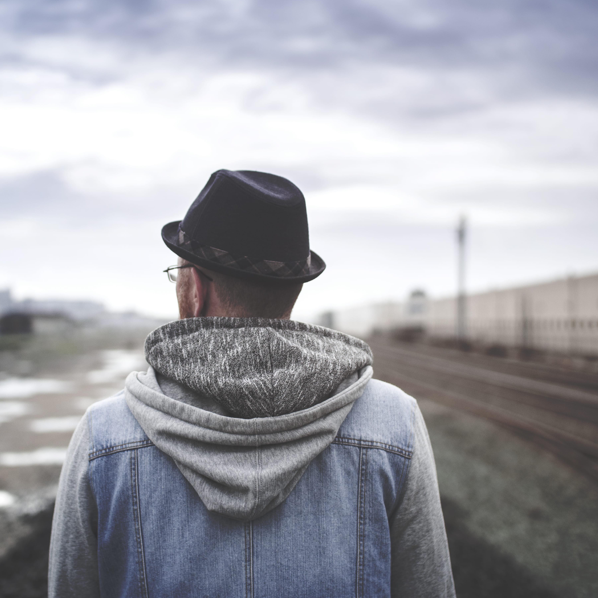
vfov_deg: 29.6
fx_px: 1134
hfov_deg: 29.5
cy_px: 298
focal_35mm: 58
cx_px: 250
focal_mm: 30
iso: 200
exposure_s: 1/2000
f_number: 2
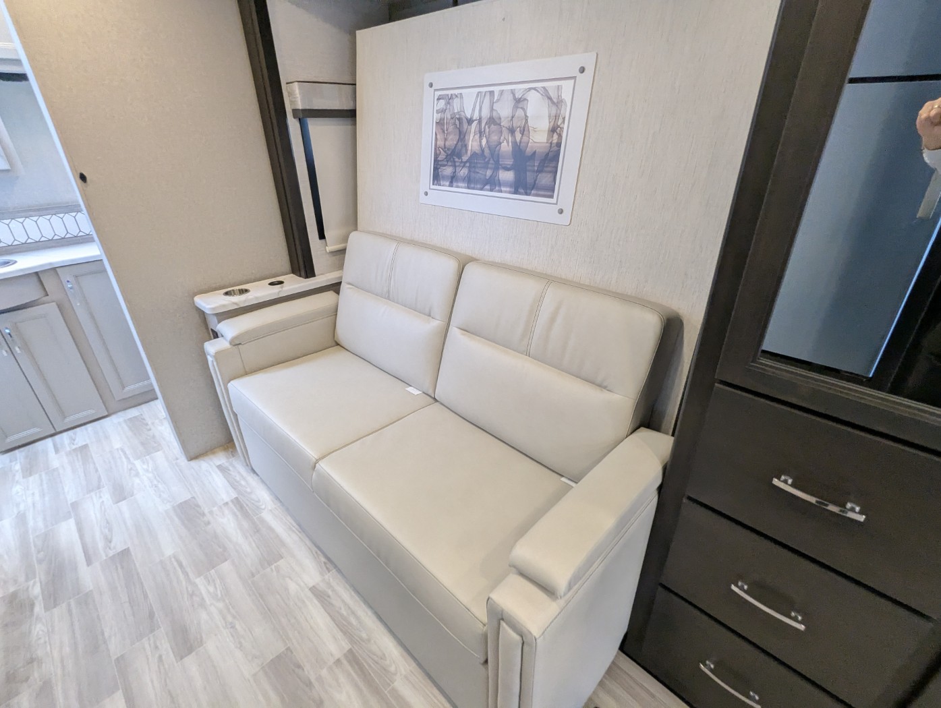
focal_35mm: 16
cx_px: 470
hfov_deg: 94.4
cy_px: 354
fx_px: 436
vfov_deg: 78.2
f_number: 2.2
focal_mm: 2.35
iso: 223
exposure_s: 1/60.4
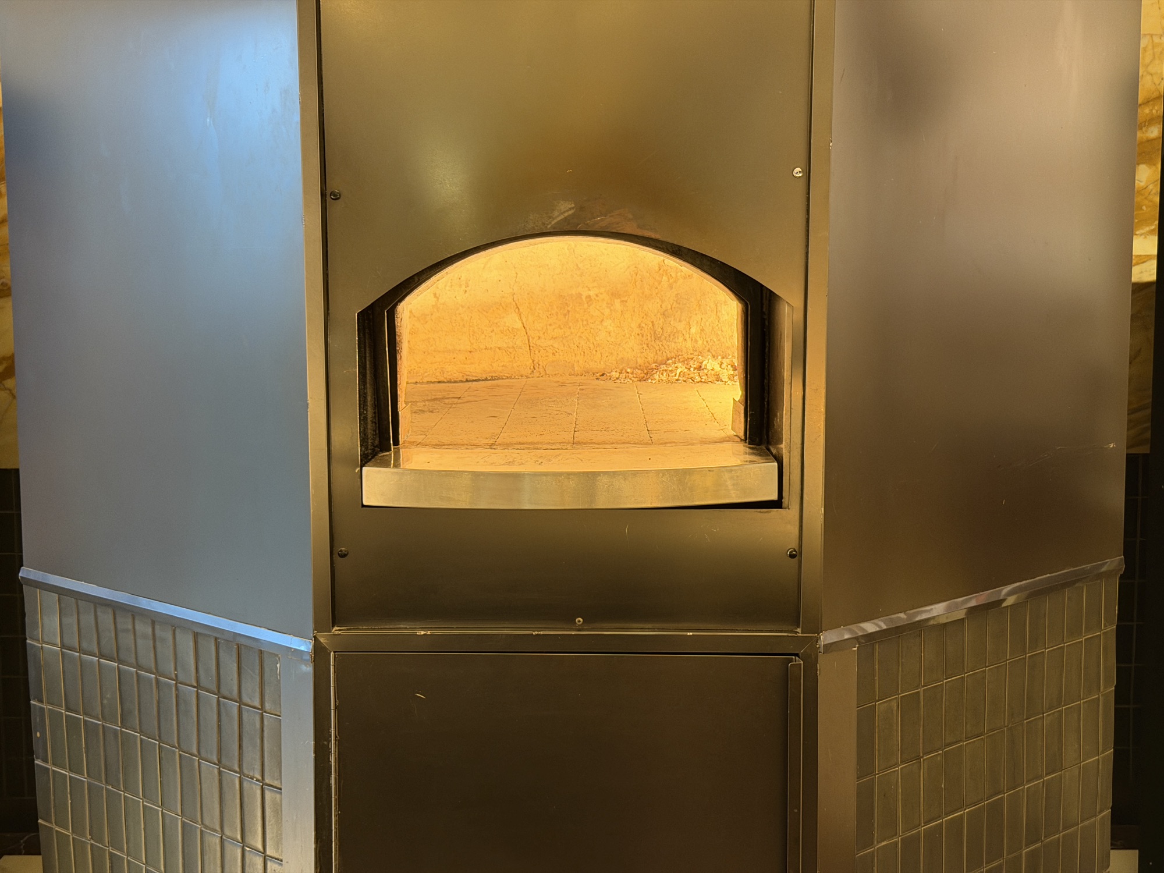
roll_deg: +0.6
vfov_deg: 30.3
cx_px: 582
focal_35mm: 48
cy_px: 436
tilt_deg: -7.6
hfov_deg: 39.7
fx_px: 1614
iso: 500
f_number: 1.78
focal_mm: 6.76
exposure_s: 1/33
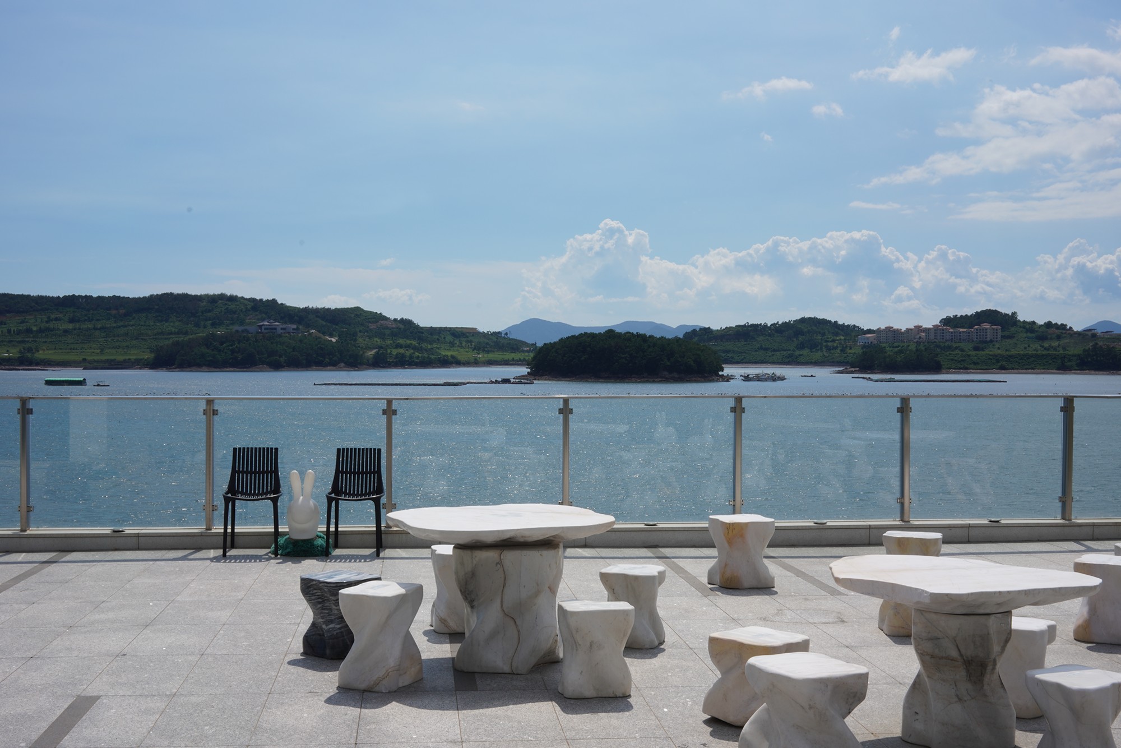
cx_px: 560
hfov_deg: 54.4
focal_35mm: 35
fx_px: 1090
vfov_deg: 37.9
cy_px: 374
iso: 100
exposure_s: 1/100
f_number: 20
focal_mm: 35
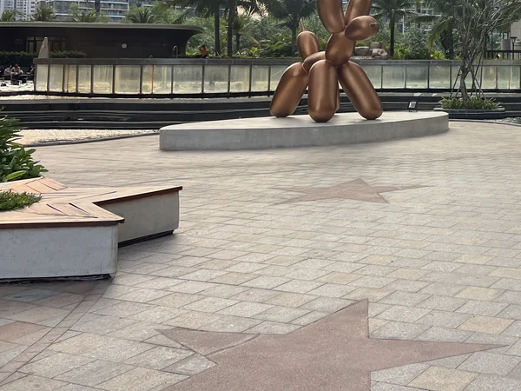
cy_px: 17
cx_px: 507
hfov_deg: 34.0
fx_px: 783
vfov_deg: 26.8
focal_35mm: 52
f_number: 1.5
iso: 50
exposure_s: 1/434
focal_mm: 5.7
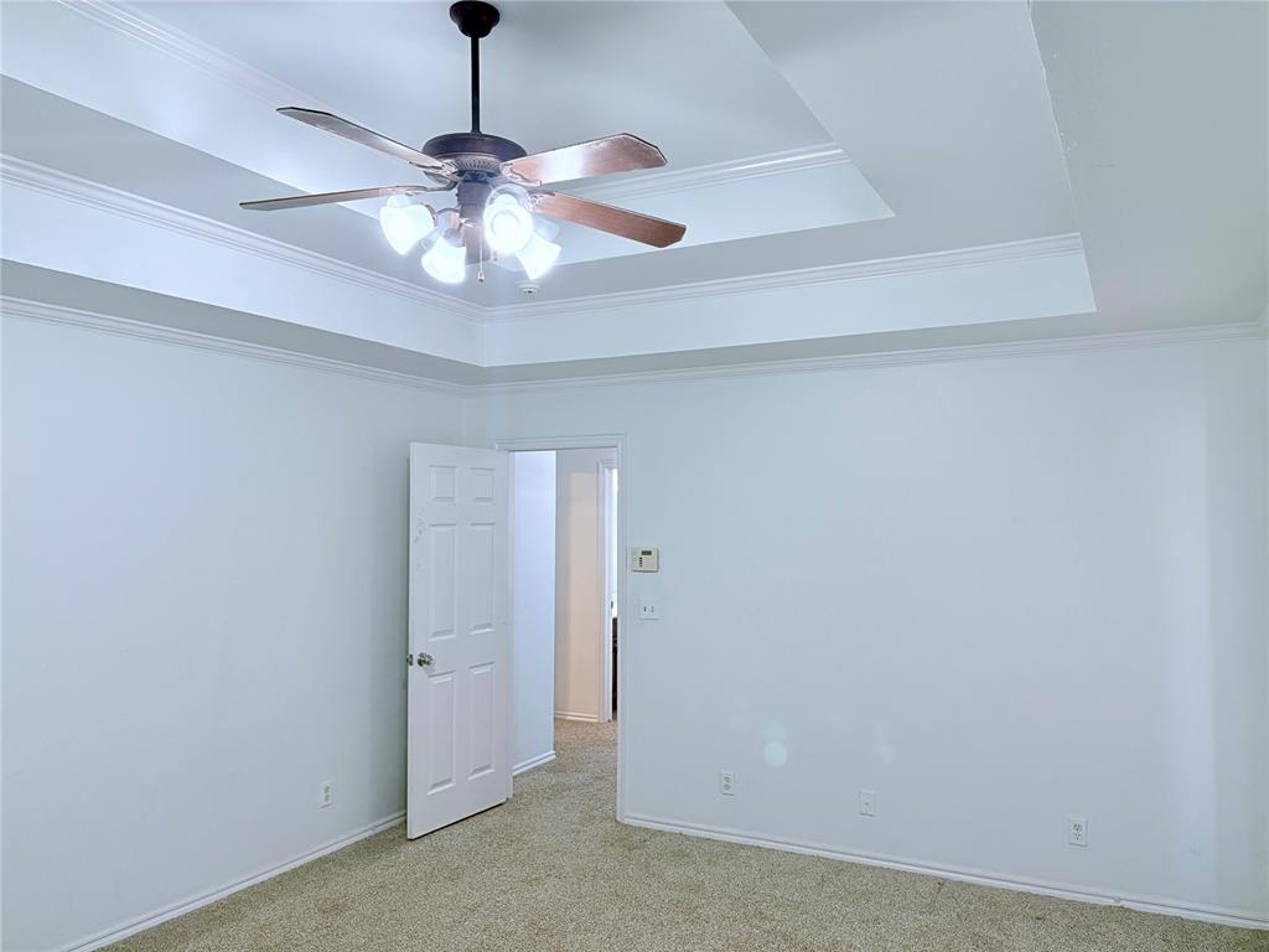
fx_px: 953
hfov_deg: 67.3
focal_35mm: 26
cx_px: 634
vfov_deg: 53.1
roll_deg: +0.4
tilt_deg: +1.9
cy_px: 476
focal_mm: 5.96
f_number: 1.6
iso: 250
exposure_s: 1/120
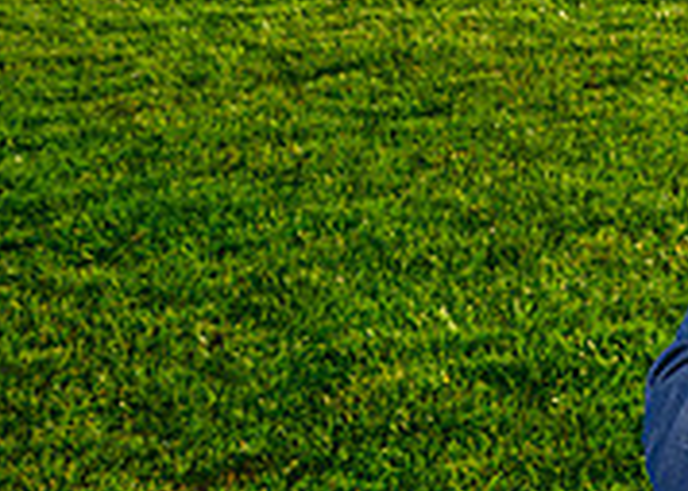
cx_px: 1217
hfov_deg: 16.8
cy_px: -87
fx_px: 1953
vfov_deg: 13.9
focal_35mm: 100
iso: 320
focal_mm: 24
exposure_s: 1/125
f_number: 8
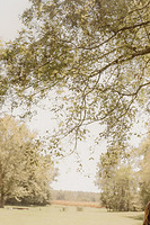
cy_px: 227
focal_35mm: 72
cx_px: 157
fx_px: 451
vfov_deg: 26.5
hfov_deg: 18.3
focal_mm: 32
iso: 400
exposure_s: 1/500
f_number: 3.5
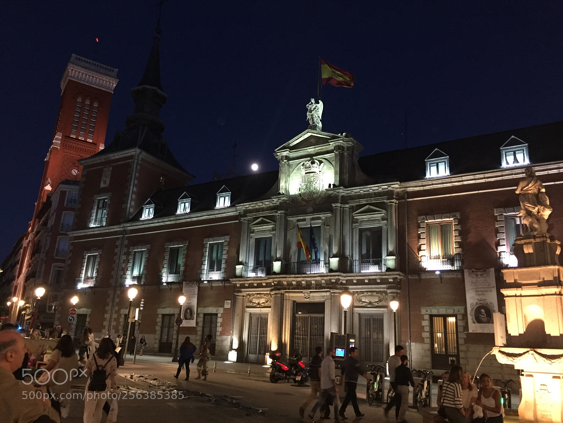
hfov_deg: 61.7
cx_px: 282
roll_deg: -4.4
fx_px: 472
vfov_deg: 48.2
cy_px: 212
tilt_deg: +16.7
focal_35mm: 29
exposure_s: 1/17
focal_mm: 4.15
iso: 250
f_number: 2.2
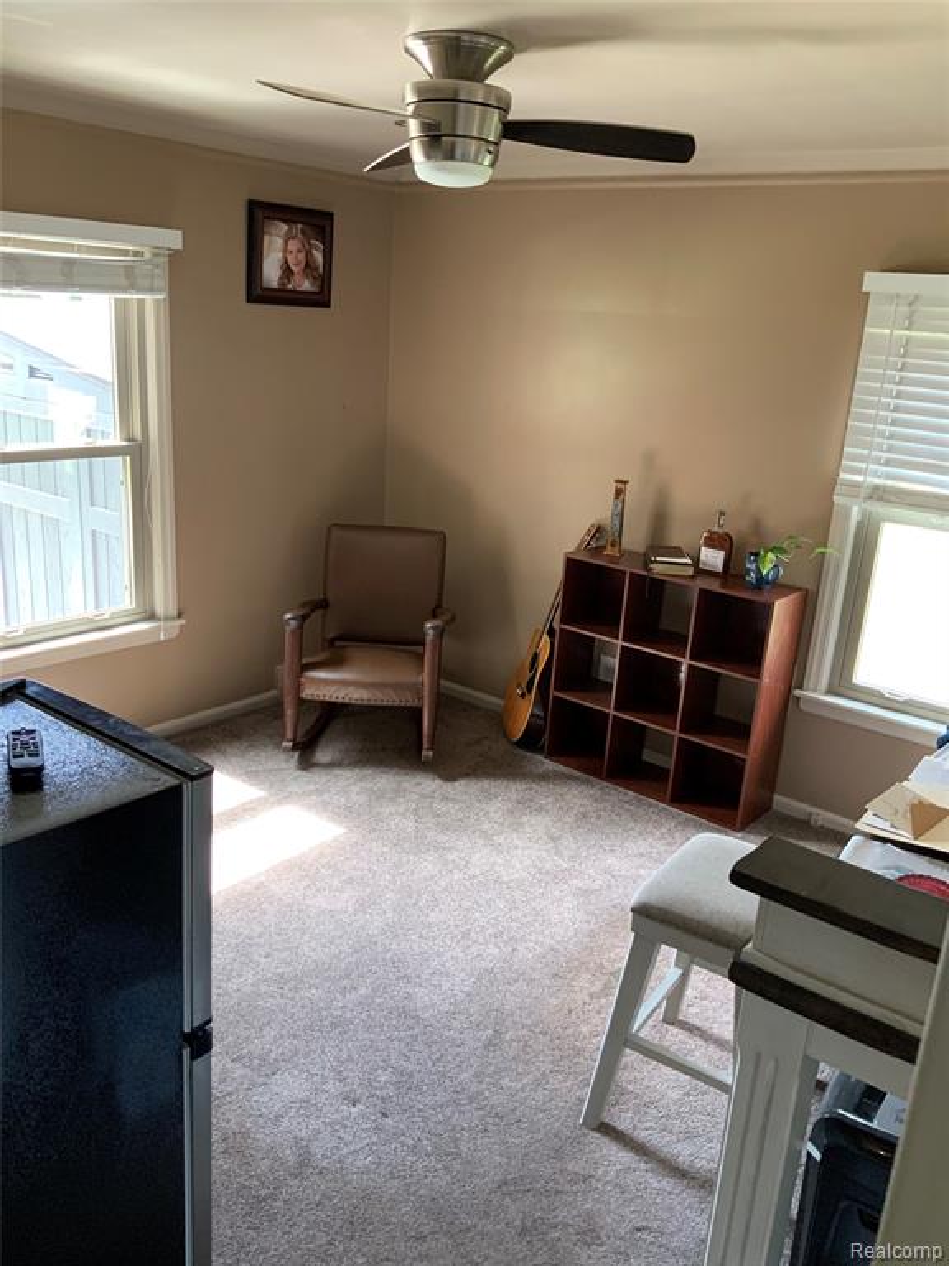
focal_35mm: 29
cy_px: 633
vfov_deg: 61.7
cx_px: 474
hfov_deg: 48.2
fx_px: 1060
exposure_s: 1/60
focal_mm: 3
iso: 100
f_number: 1.8
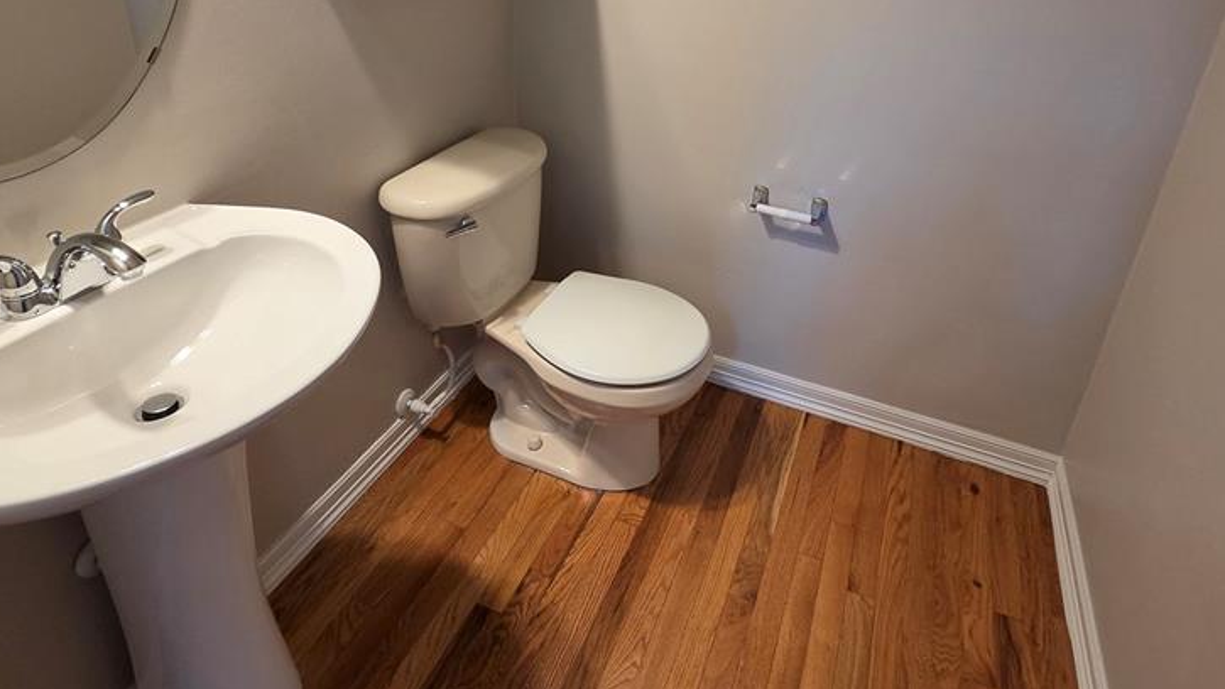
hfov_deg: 86.5
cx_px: 649
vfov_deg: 52.9
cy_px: 156
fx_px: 650
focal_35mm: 20
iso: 250
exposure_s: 1/60
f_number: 2.2
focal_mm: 2.2
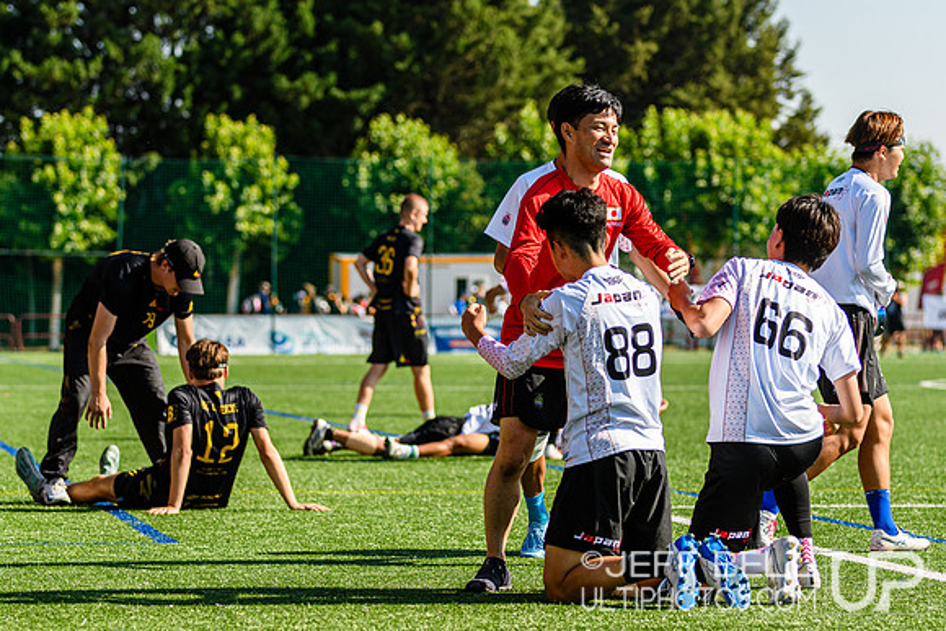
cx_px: 471
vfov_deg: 9.0
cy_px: 345
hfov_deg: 13.4
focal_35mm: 153
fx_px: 4025
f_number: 3.2
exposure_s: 1/1600
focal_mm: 86
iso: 180
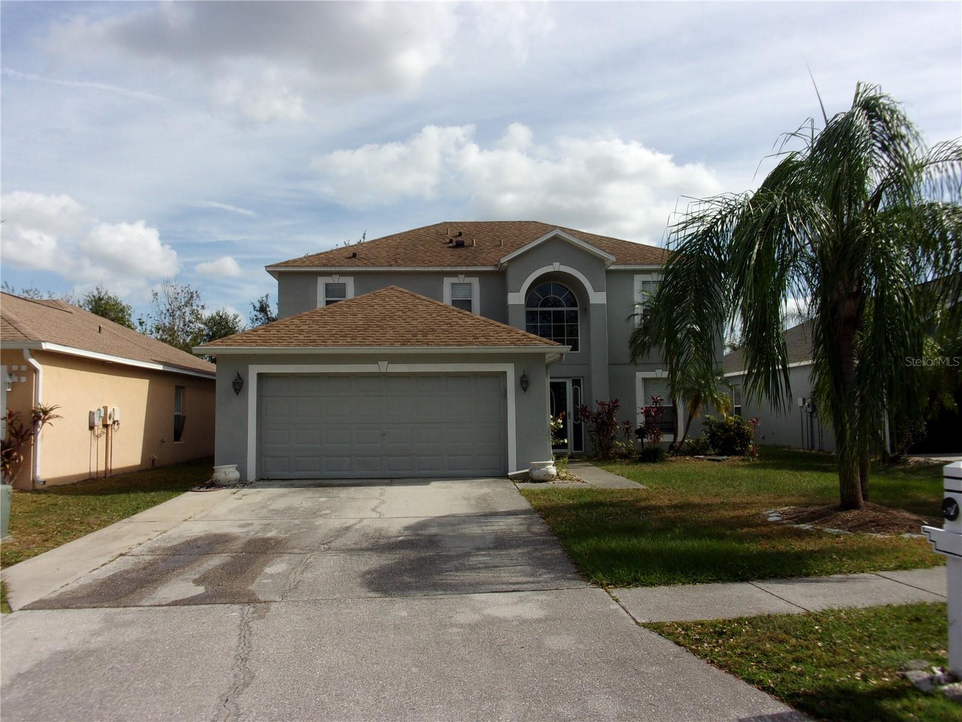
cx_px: 481
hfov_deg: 63.4
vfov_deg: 49.7
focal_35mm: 28
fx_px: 778
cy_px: 361
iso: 80
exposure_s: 1/140
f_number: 10.8
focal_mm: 5.1
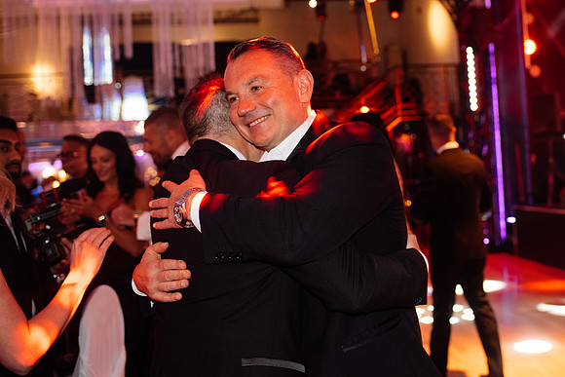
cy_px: 145
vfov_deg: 31.1
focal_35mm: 43
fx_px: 675
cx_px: 347
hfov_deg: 45.1
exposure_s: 1/200
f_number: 2.5
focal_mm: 35
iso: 2500
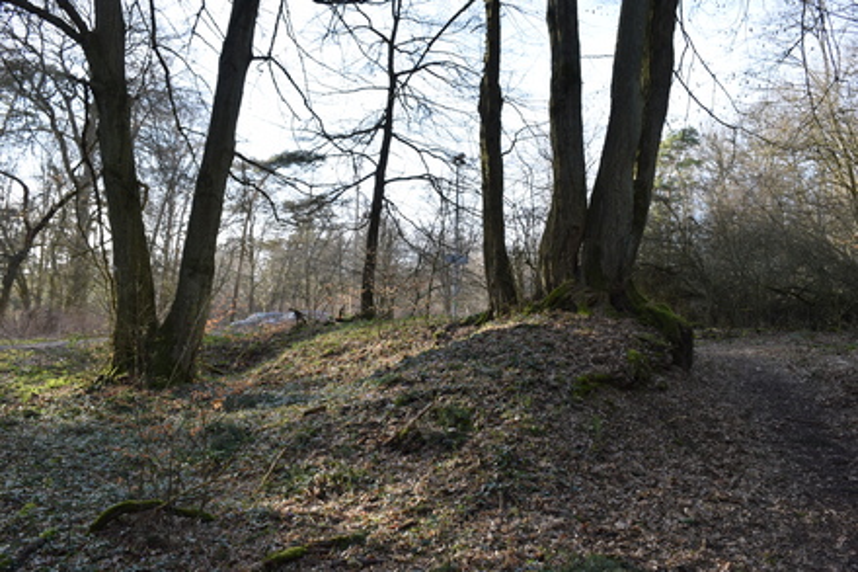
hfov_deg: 67.4
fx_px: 643
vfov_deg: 47.9
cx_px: 429
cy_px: 286
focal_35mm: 27
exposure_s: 1/200
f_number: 7.1
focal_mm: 18
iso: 400
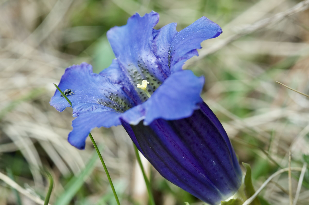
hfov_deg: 19.5
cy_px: 102
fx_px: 901
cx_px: 154
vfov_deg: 13.0
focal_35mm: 105
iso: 200
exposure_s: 1/100
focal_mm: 105
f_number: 18
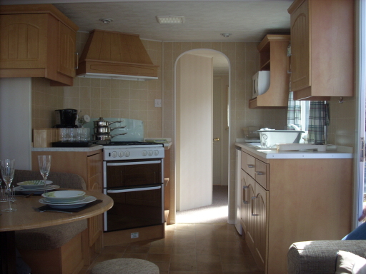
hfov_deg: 50.1
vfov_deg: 38.7
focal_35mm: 37
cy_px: 137
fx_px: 391
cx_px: 183
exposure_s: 1/149
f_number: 2.8
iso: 64
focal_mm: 6.2
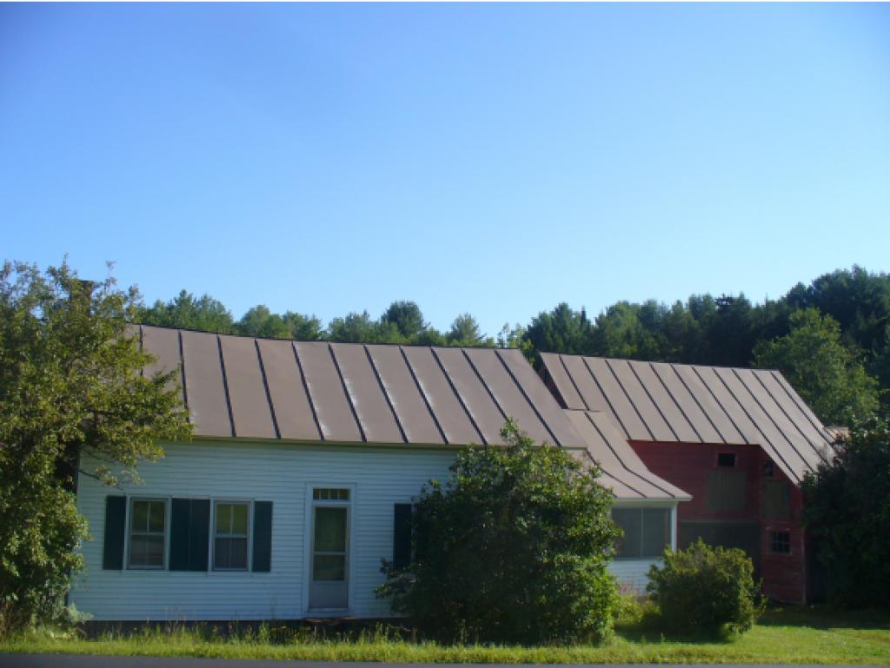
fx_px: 952
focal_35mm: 37
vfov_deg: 38.7
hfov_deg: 50.1
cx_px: 445
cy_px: 334
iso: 80
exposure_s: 1/250
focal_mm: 6.1
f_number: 5.6
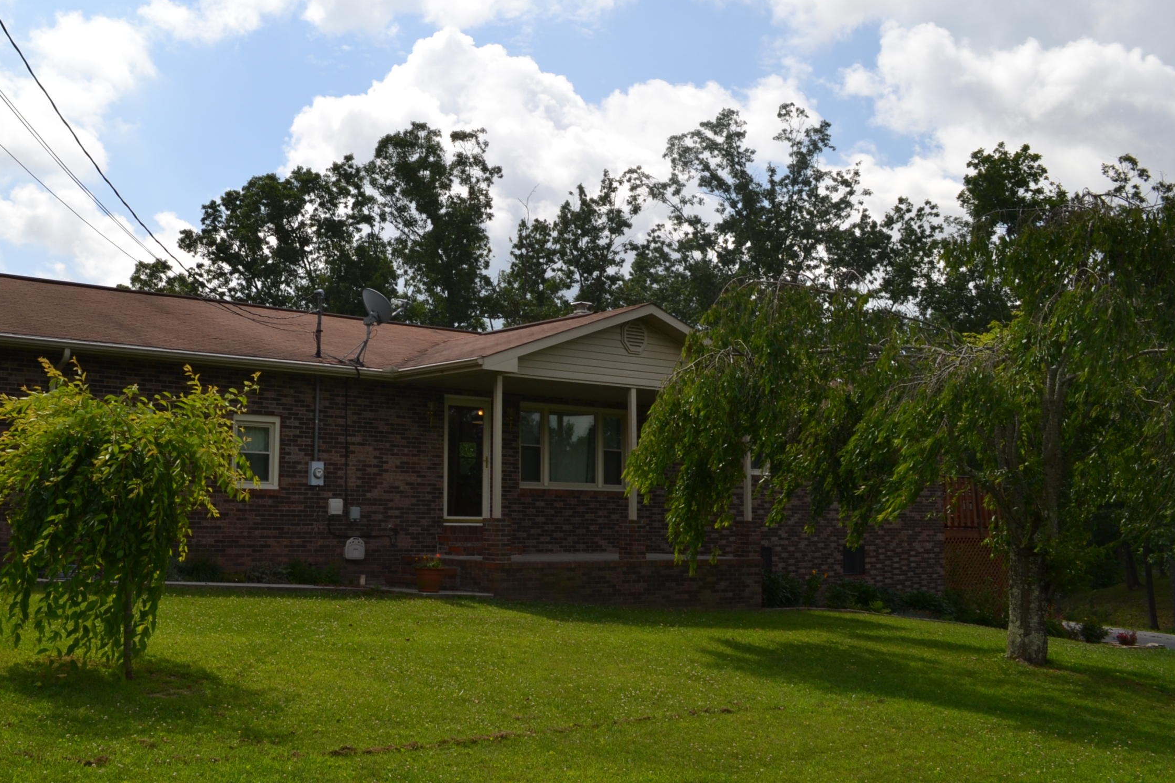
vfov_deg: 36.8
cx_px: 426
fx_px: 1175
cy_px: 336
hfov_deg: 52.4
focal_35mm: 36
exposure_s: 1/200
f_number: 9
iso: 100
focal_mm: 18
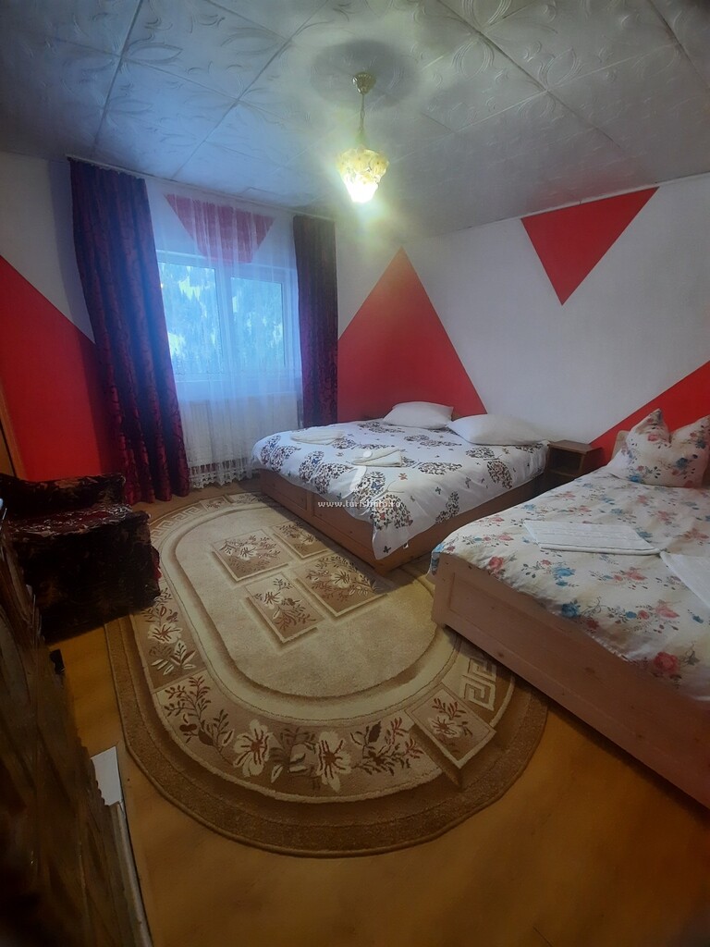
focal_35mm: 13
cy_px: 474
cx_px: 355
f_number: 2.2
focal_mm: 1.74
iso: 250
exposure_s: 1/50
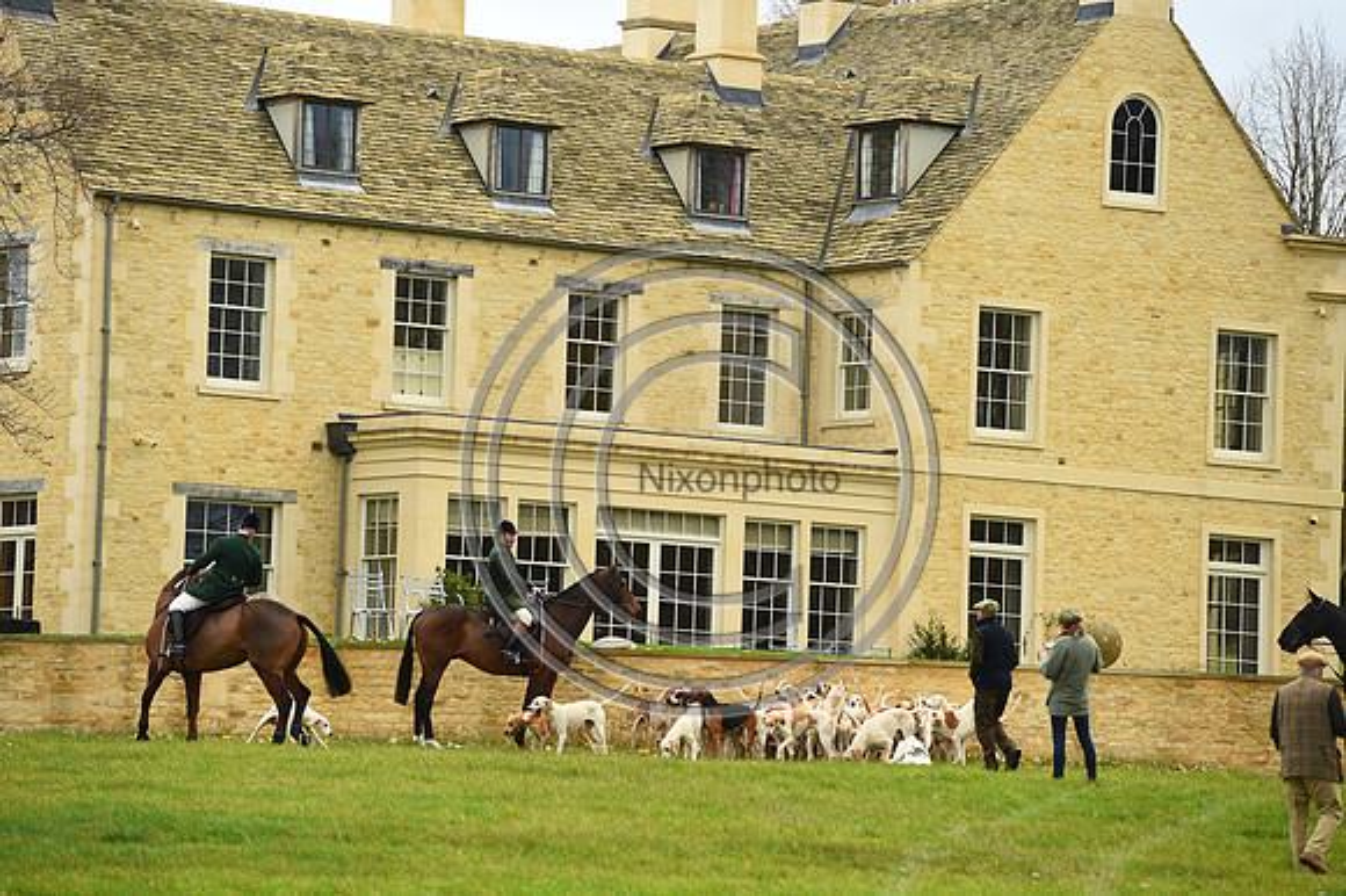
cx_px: 673
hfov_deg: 10.3
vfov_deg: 6.9
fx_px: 7473
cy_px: 448
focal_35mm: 200
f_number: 5.6
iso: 1800
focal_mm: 200
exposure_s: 1/1250
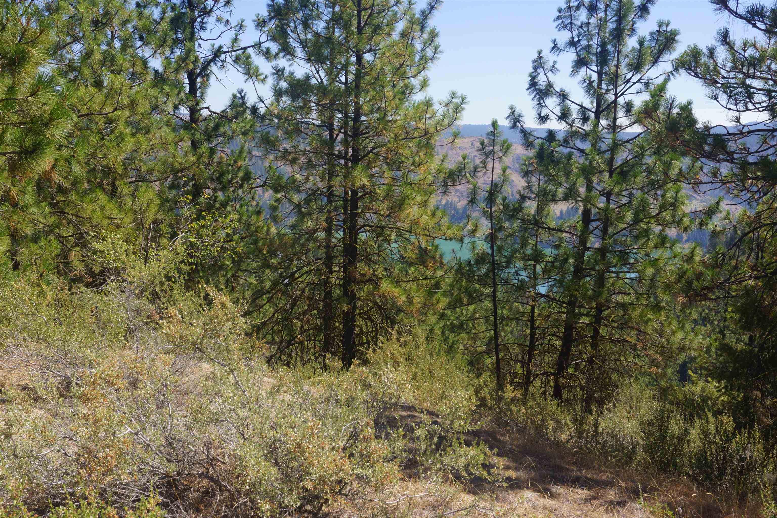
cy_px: 259
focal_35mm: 36
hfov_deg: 53.1
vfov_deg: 36.9
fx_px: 777
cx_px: 388
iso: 100
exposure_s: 1/80
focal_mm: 24
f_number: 13
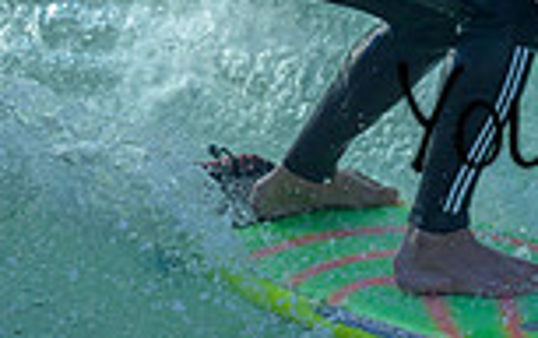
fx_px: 55866
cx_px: 520
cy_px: -54
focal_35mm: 3806
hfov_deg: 0.6
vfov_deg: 0.3
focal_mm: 800
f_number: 6.3
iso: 360
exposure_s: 1/2000
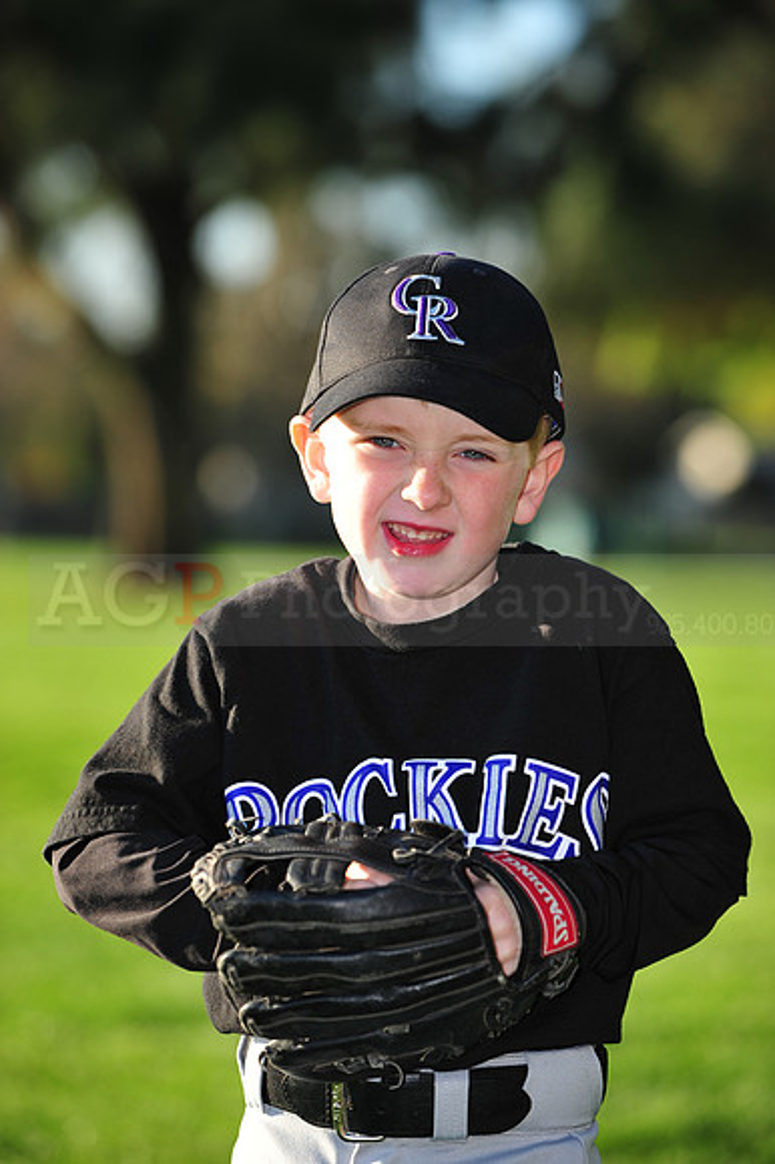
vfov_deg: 13.3
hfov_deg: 8.8
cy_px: 582
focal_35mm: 155
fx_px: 5011
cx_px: 388
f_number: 4.5
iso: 200
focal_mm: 155
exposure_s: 1/500
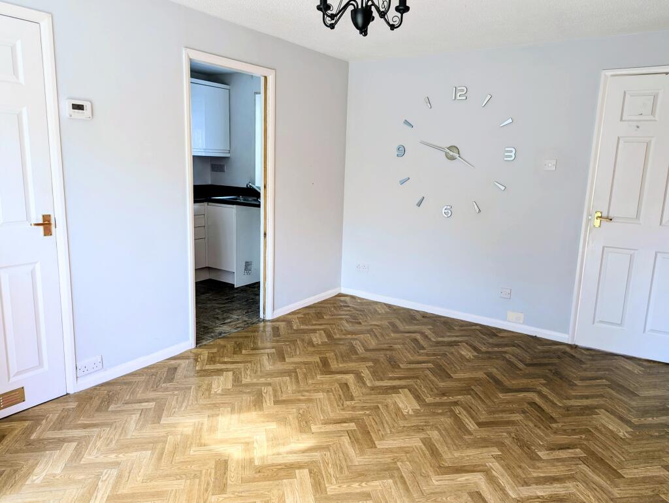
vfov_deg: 56.9
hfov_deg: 71.5
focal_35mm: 24
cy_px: 252
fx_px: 464
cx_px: 334
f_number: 1.85
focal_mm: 6.81
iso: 42
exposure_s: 1/65.2
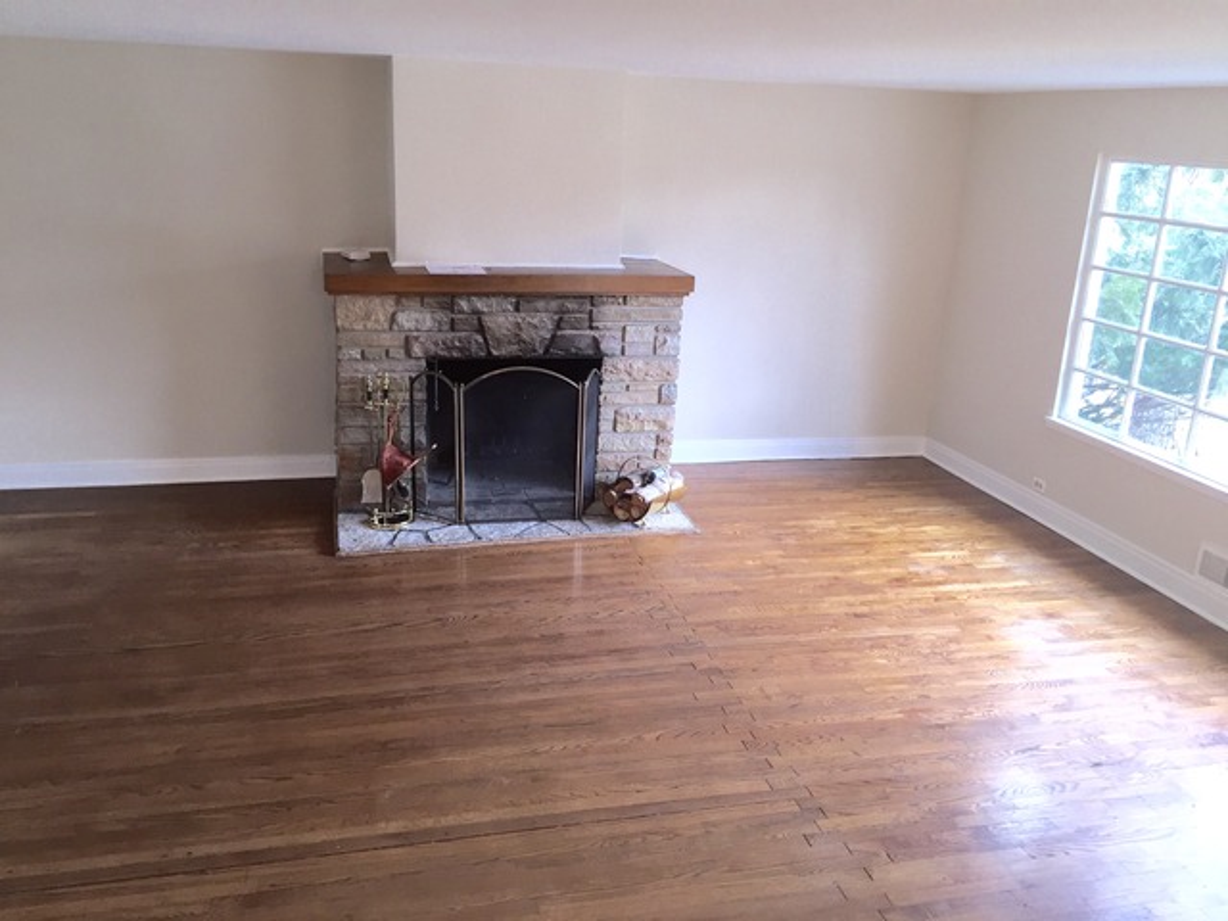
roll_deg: -2.2
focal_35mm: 29
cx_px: 614
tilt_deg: -17.5
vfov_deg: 48.2
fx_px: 1029
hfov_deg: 61.7
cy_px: 460
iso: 80
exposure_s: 1/30
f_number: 2.2
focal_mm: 4.15
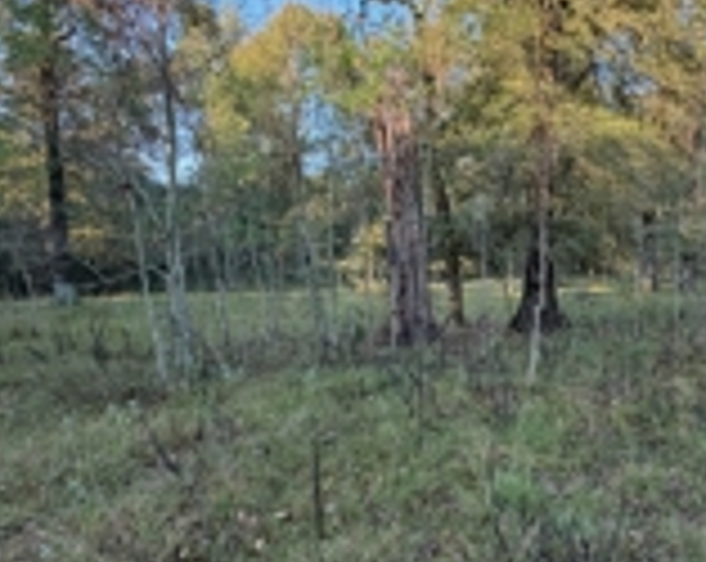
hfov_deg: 52.1
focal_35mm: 32
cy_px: 335
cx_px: 569
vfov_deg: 45.4
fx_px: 667
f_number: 2.2
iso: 64
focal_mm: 2.22
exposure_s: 1/121
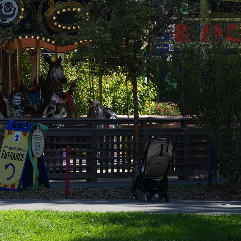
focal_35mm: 387
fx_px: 3048
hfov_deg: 4.5
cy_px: 52
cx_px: -105
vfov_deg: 4.5
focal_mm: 100
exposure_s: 1/800
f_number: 4.5
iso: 250
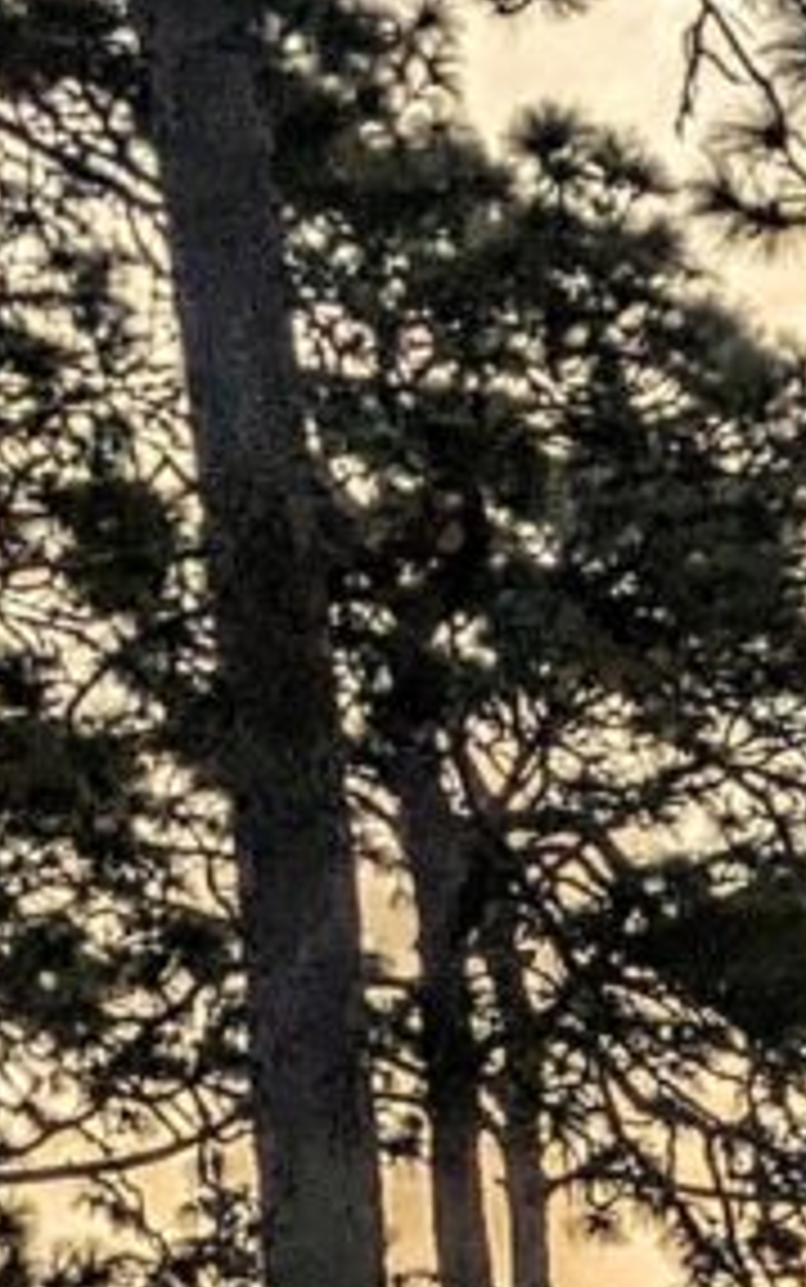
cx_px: 869
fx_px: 2598
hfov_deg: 17.1
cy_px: 864
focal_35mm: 74
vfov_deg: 27.7
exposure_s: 1/483
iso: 44
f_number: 1.89
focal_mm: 5.43
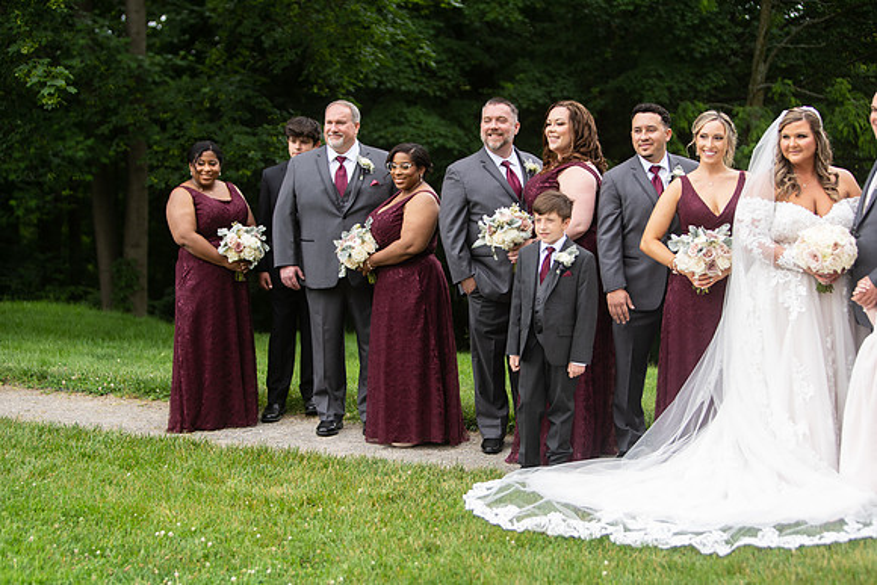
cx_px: 438
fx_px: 1706
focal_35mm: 70
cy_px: 292
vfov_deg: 19.5
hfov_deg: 28.8
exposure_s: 1/500
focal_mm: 70
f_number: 2.8
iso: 200
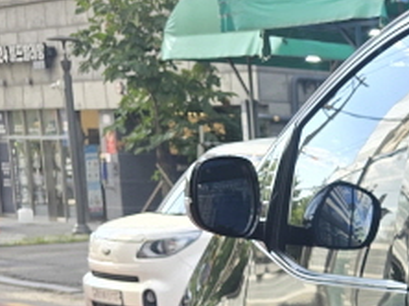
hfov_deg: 12.9
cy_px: 395
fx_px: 1345
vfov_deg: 12.6
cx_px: 995
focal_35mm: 114
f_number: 1.7
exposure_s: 1/180
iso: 32
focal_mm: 6.3
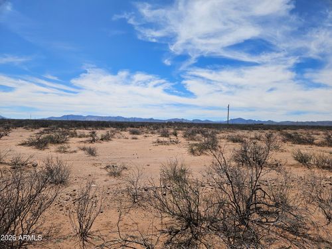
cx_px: 166
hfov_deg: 73.9
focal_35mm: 23
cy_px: 124
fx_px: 221
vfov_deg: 58.9
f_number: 1.8
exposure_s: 1/4566
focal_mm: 5.4
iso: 25
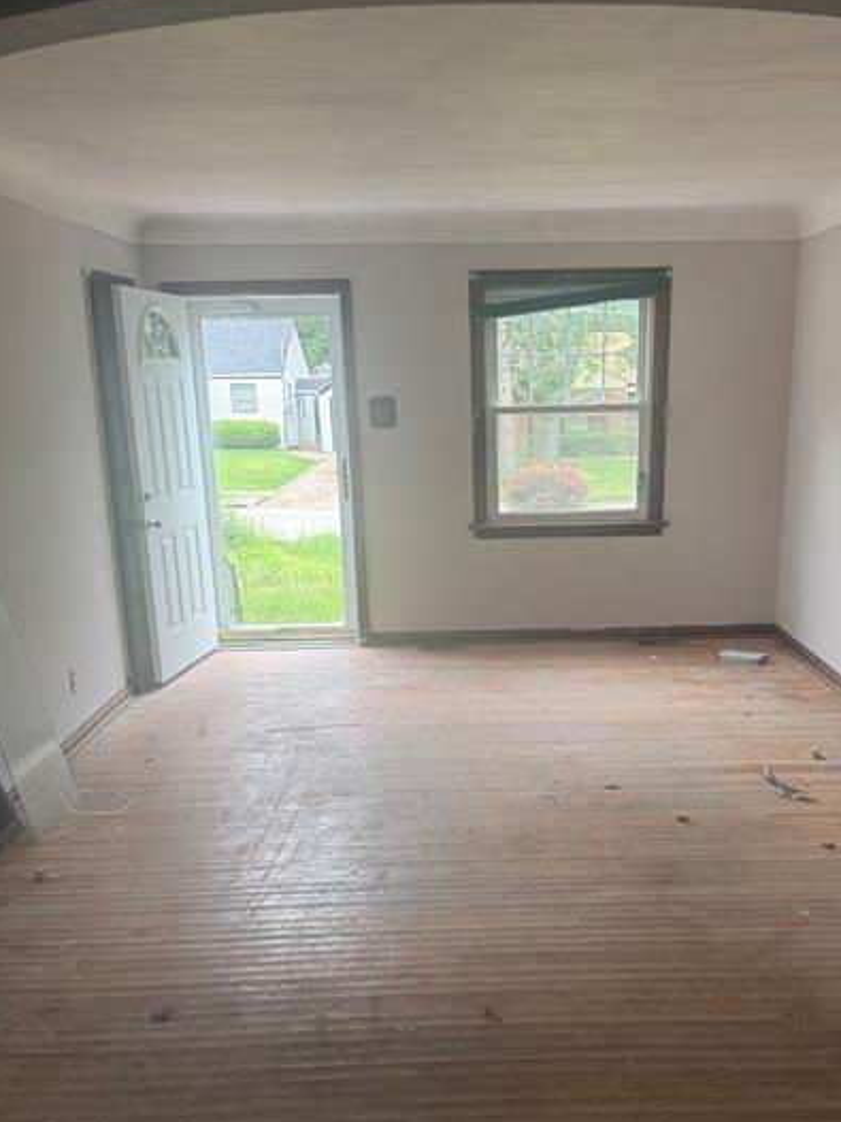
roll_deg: +0.6
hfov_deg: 40.5
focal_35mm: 35
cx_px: 502
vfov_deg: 51.9
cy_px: 724
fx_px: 1134
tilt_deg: -15.6
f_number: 1.78
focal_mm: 6.76
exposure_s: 1/121
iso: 100
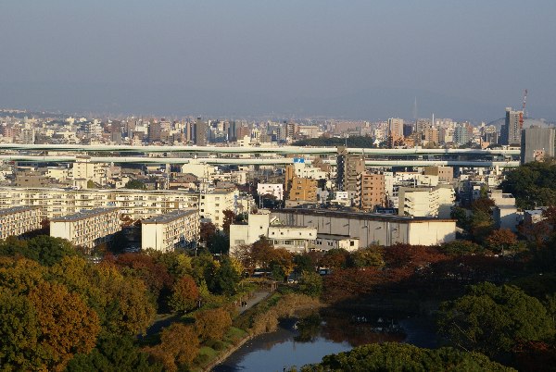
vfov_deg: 13.1
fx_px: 1624
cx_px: 278
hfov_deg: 19.4
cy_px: 186
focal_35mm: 105
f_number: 11
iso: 100
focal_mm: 70
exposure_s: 1/160
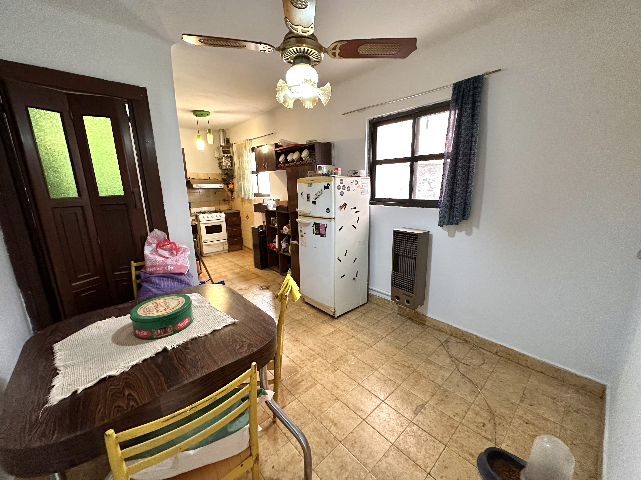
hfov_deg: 102.1
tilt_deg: -12.0
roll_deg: +1.2
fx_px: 259
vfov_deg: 85.7
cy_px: 240
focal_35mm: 14
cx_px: 320
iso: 500
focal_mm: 2.22
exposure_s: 1/50
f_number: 2.2
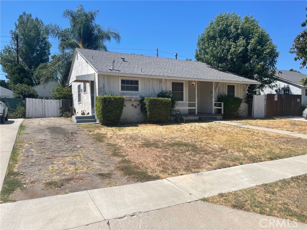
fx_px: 231
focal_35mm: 26
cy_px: 115
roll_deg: +0.9
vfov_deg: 53.1
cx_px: 154
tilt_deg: -2.3
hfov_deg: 67.3
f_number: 1.6
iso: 32
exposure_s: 1/4049
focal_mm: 5.1
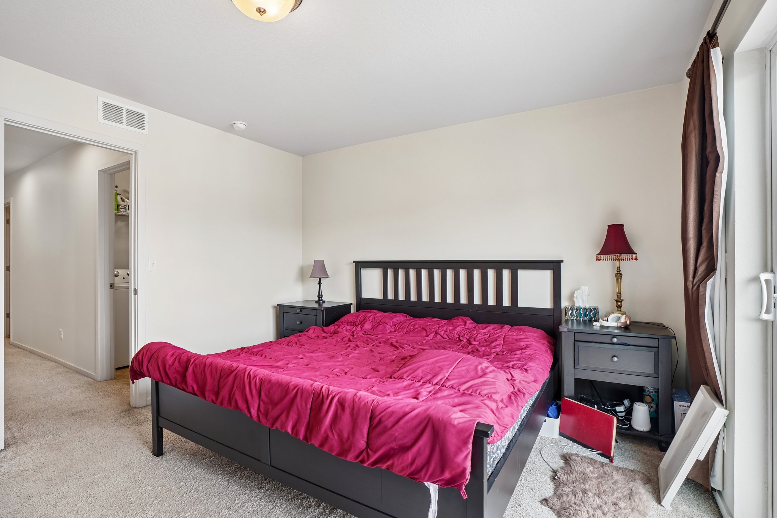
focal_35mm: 16
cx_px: 388
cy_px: 259
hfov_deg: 96.7
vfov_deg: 73.7
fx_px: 345
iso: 400
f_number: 8
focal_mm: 16
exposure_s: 1/15
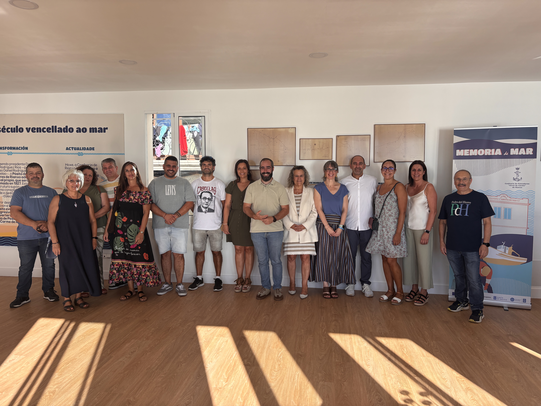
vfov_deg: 53.1
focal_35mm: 26
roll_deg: +0.1
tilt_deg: -4.1
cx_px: 270
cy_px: 203
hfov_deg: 67.3
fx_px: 406
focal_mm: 5.96
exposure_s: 1/581
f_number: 1.6
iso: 50
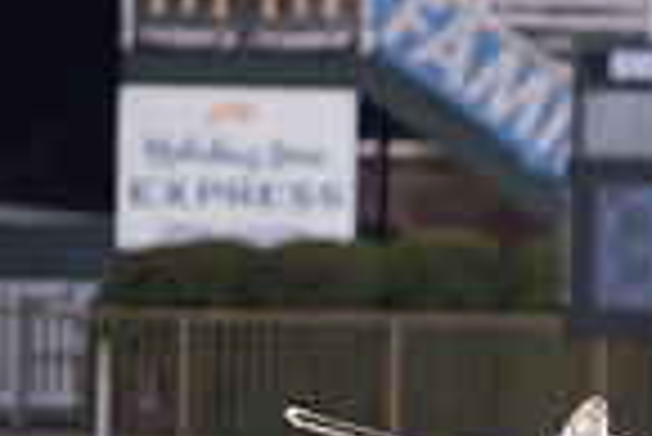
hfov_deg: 2.6
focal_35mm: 801
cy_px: 506
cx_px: 1156
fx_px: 14521
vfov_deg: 1.7
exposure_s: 1/320
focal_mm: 200
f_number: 2.8
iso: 1000
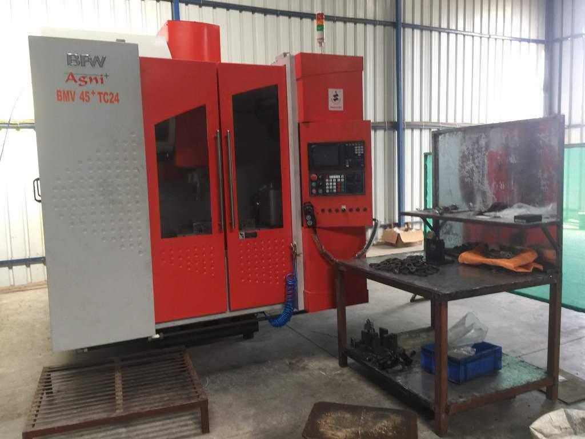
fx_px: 490
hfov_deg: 61.7
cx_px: 292
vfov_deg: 48.2
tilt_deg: -6.0
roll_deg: -0.6
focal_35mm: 29
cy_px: 220
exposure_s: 1/33
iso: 32
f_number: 2.2
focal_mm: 4.15
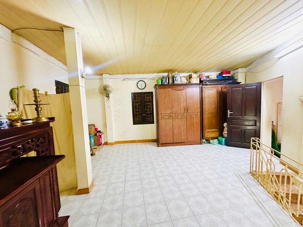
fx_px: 123
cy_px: 114
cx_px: 152
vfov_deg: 85.7
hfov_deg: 102.1
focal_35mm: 14
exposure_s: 1/50
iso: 800
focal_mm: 2.22
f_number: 2.2
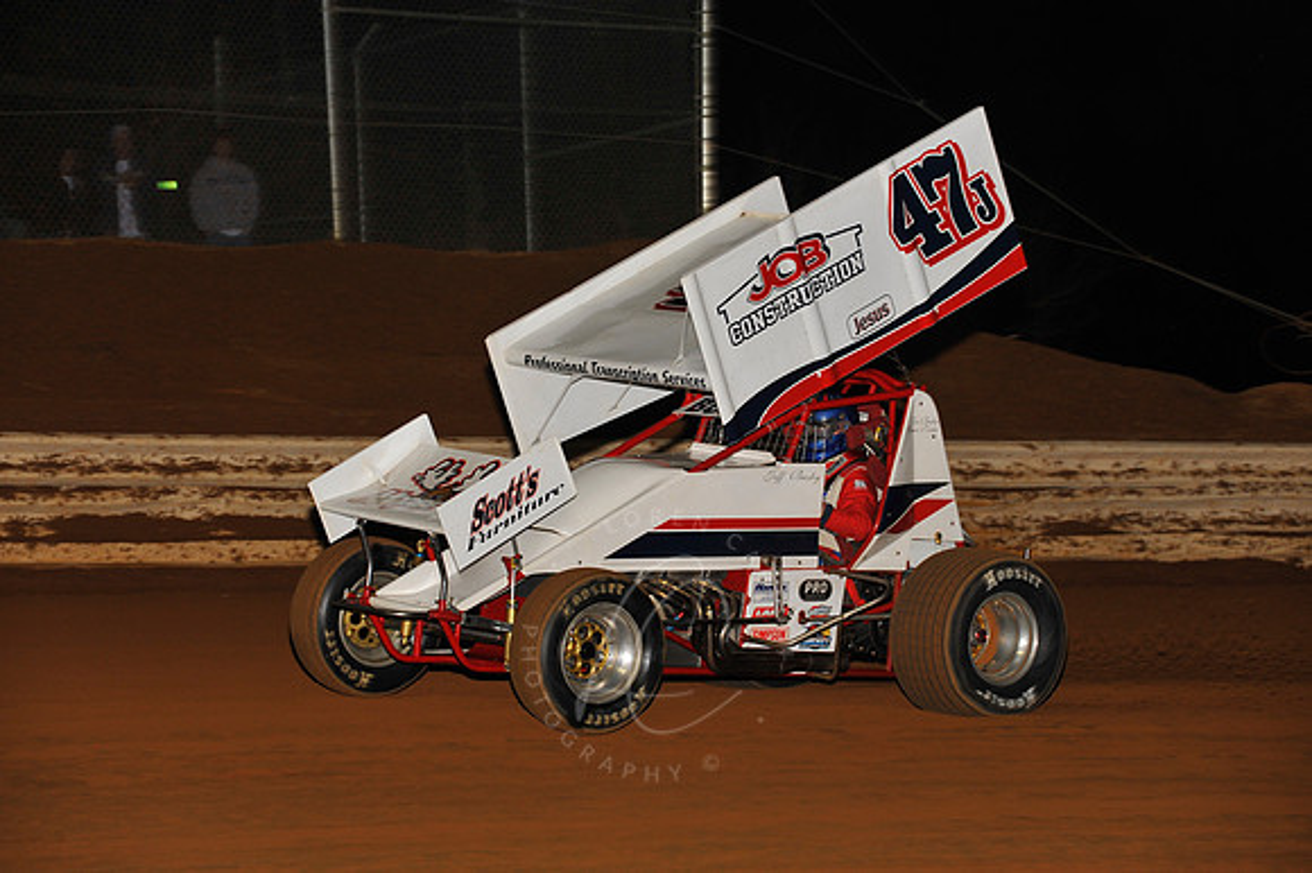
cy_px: 436
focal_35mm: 135
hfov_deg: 15.2
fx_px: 4917
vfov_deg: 10.1
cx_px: 656
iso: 640
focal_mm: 135
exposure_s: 1/250
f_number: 7.1
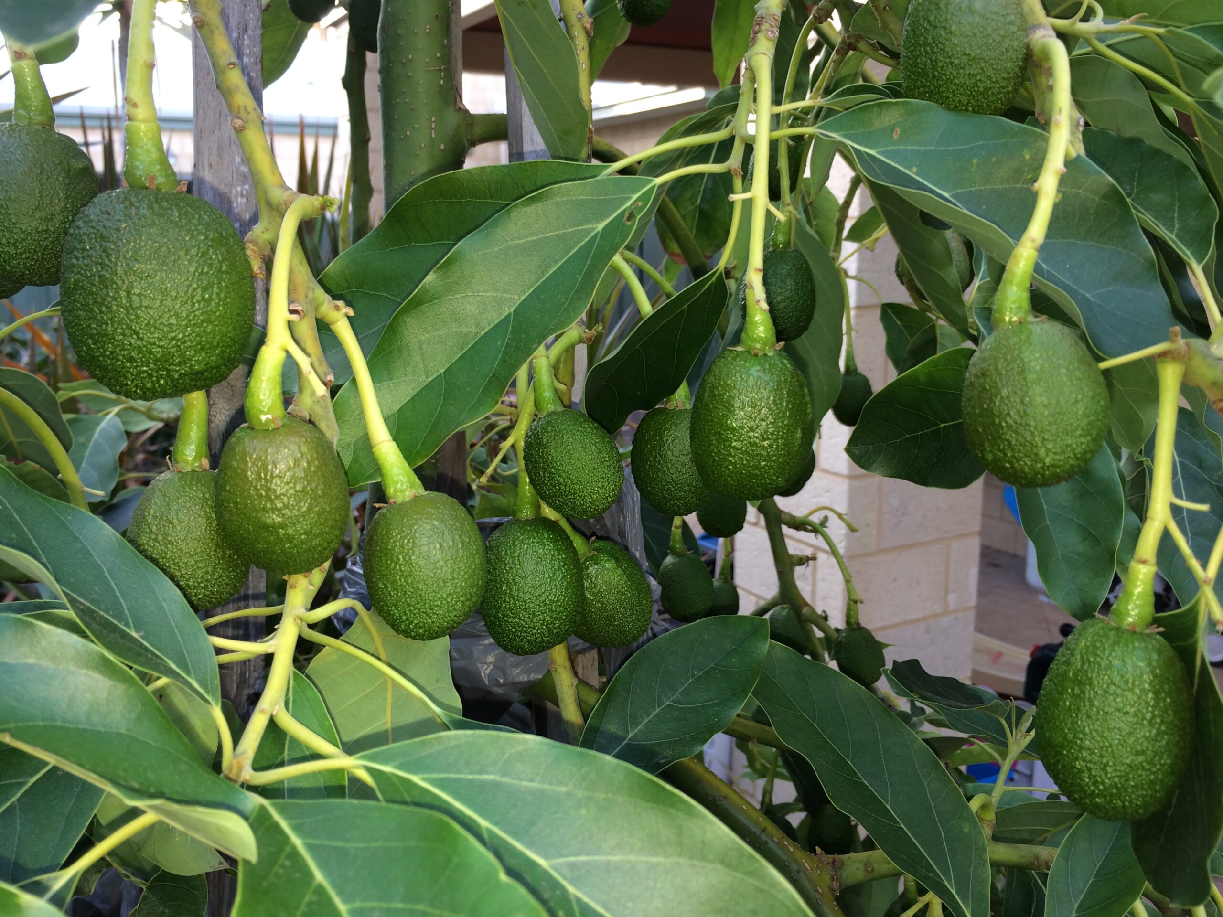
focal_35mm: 29
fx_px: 1025
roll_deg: +0.2
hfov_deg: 61.7
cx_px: 612
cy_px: 458
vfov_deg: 48.2
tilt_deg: -12.3
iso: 32
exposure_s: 1/44
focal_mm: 4.15
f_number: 2.2
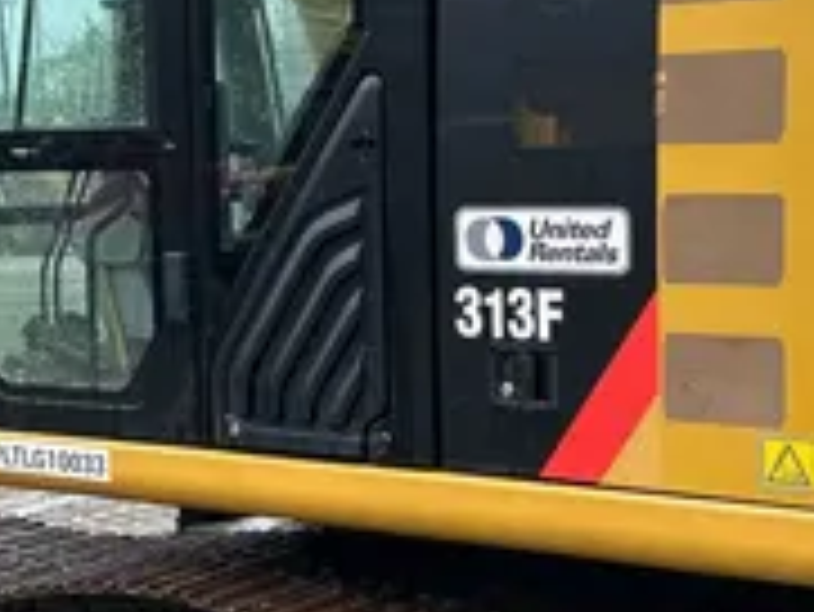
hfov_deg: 24.7
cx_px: 409
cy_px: 245
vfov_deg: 18.7
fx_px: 1859
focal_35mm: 79
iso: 50
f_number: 1.5
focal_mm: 5.7
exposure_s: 1/880
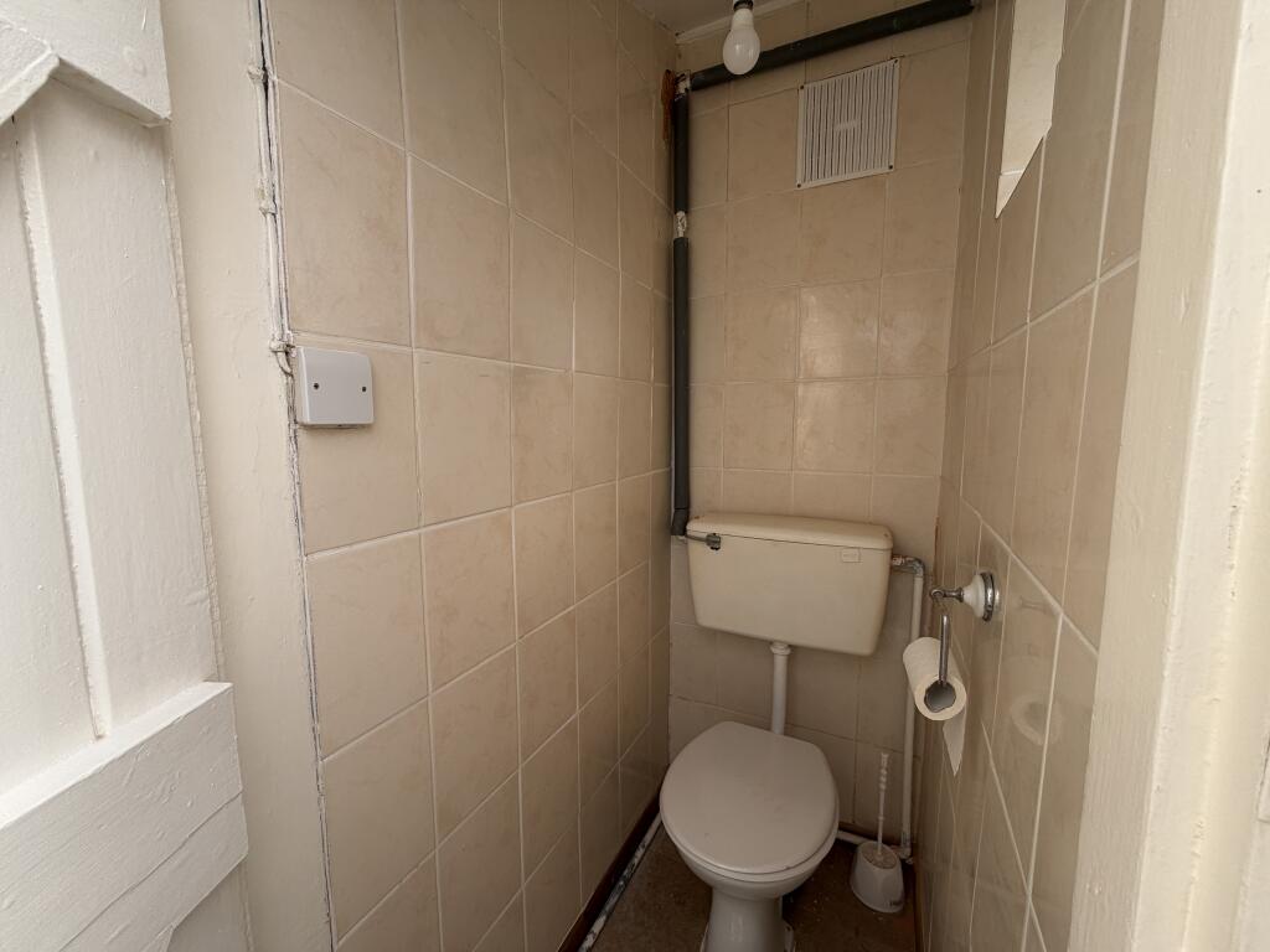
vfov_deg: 85.7
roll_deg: +0.9
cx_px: 635
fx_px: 514
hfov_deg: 102.1
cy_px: 476
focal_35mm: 14
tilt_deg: -5.9
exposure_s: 1/502
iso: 64
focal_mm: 2.22
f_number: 2.2
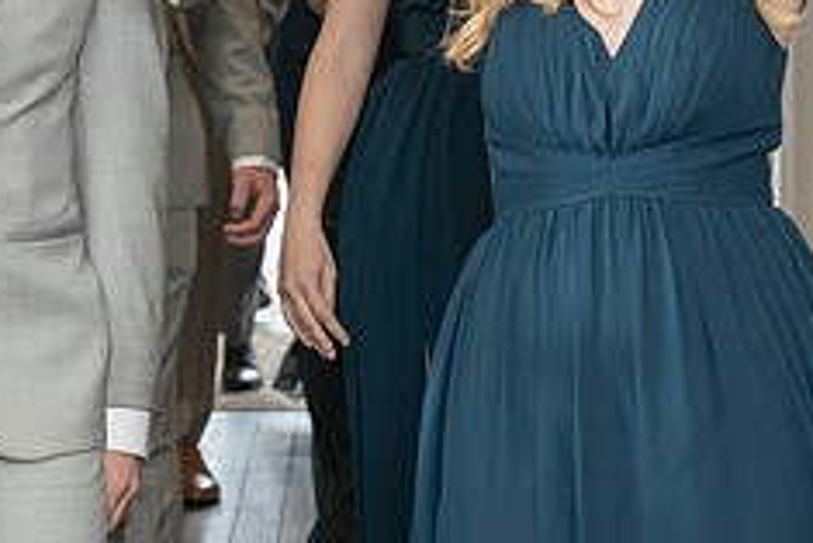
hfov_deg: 9.0
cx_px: 329
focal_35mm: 228
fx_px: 5152
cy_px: 44
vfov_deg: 6.0
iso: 2000
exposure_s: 1/200
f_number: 4
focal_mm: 63
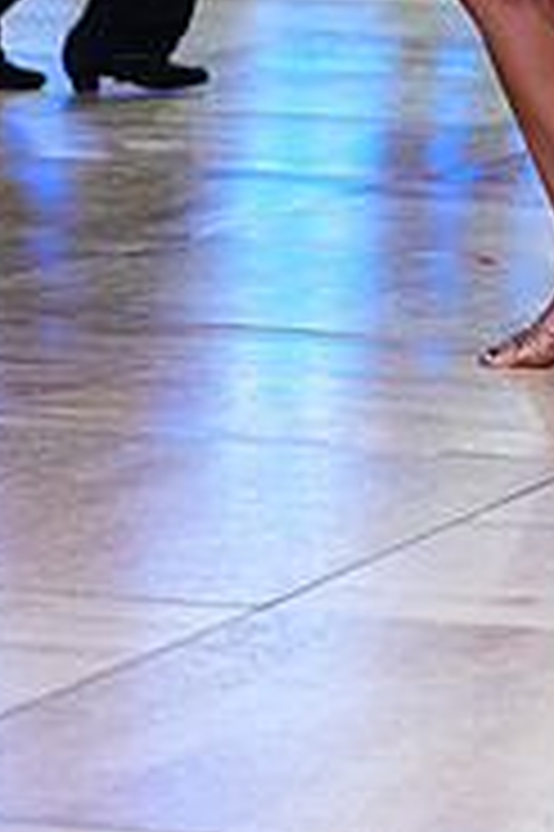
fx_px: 6822
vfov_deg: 6.9
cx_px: 768
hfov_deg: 4.6
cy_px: -459
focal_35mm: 295
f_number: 4
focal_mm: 94
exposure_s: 1/500
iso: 1600
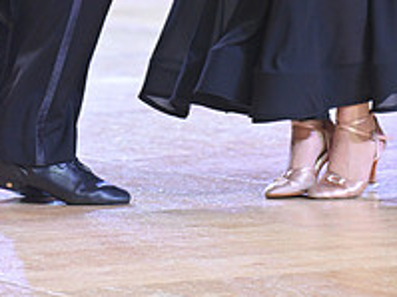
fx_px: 4665
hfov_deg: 4.9
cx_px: 198
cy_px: -235
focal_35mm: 407
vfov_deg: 3.6
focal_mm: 145
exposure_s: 1/200
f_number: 4
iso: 2000
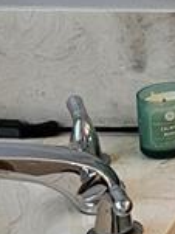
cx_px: 567
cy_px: -157
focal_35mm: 183
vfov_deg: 10.3
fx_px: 1235
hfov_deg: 7.0
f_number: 1.7
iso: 200
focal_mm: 6.3
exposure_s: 1/120
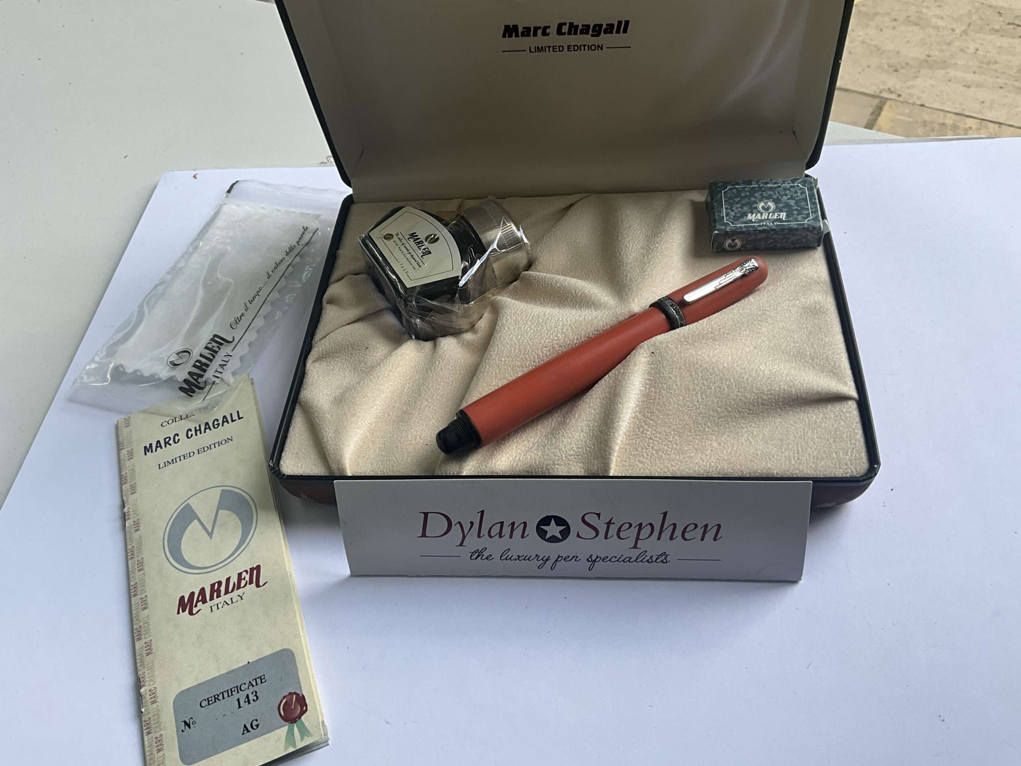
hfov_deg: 61.7
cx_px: 510
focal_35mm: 29
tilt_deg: -52.8
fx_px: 855
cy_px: 383
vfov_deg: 48.2
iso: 20
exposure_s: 1/122
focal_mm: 3
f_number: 1.8
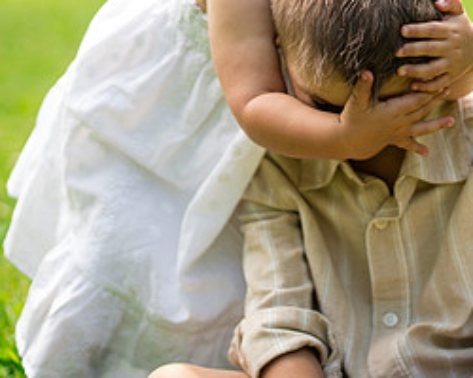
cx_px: 454
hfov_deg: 10.4
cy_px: 58
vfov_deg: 8.3
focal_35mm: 185
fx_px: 2590
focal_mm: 85
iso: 400
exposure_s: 1/4000
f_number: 2
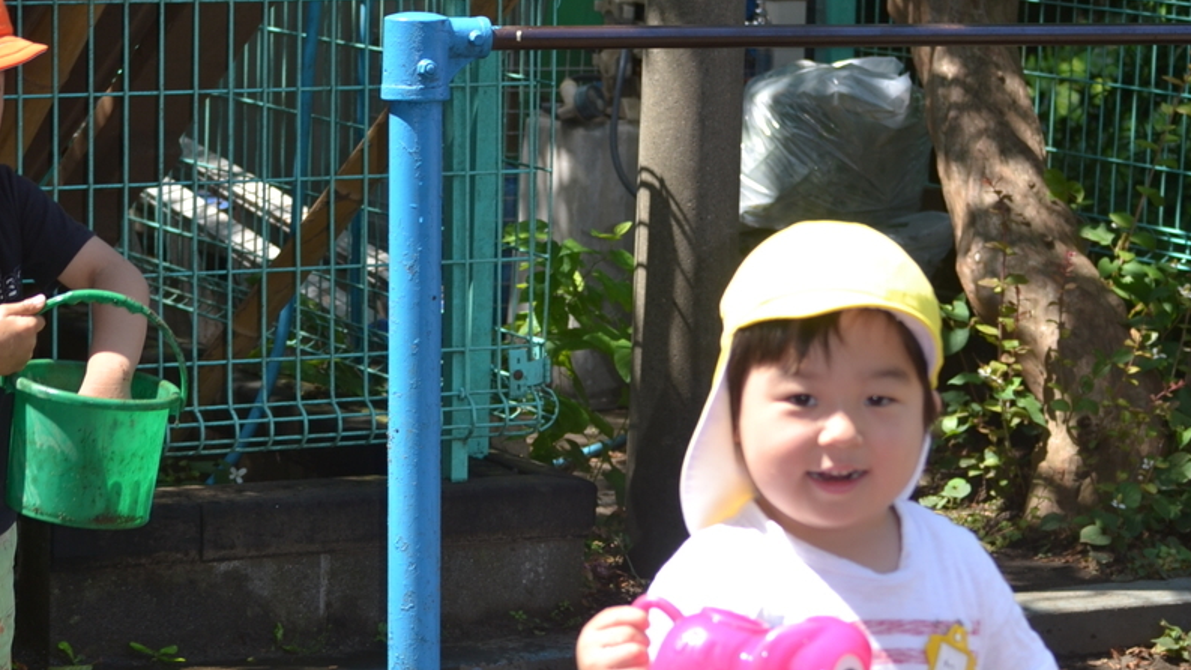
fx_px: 4130
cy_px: 595
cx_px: 598
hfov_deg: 16.4
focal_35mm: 131
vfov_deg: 9.2
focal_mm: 55
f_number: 5
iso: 100
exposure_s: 1/200
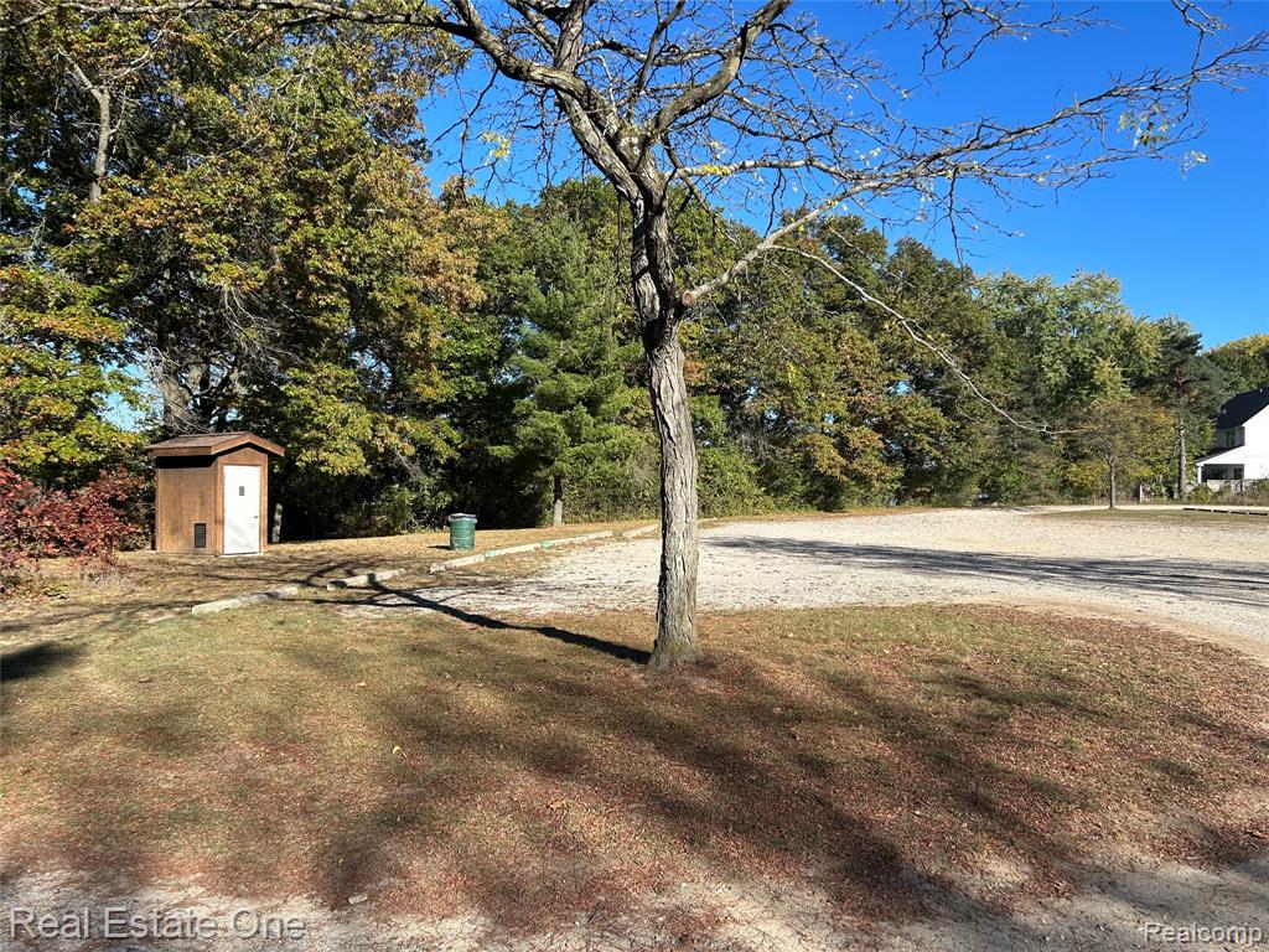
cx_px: 634
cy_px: 476
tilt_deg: -0.1
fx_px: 953
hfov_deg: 67.3
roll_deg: -0.4
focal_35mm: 26
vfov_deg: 53.1
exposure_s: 1/2353
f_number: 1.5
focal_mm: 5.7
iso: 50
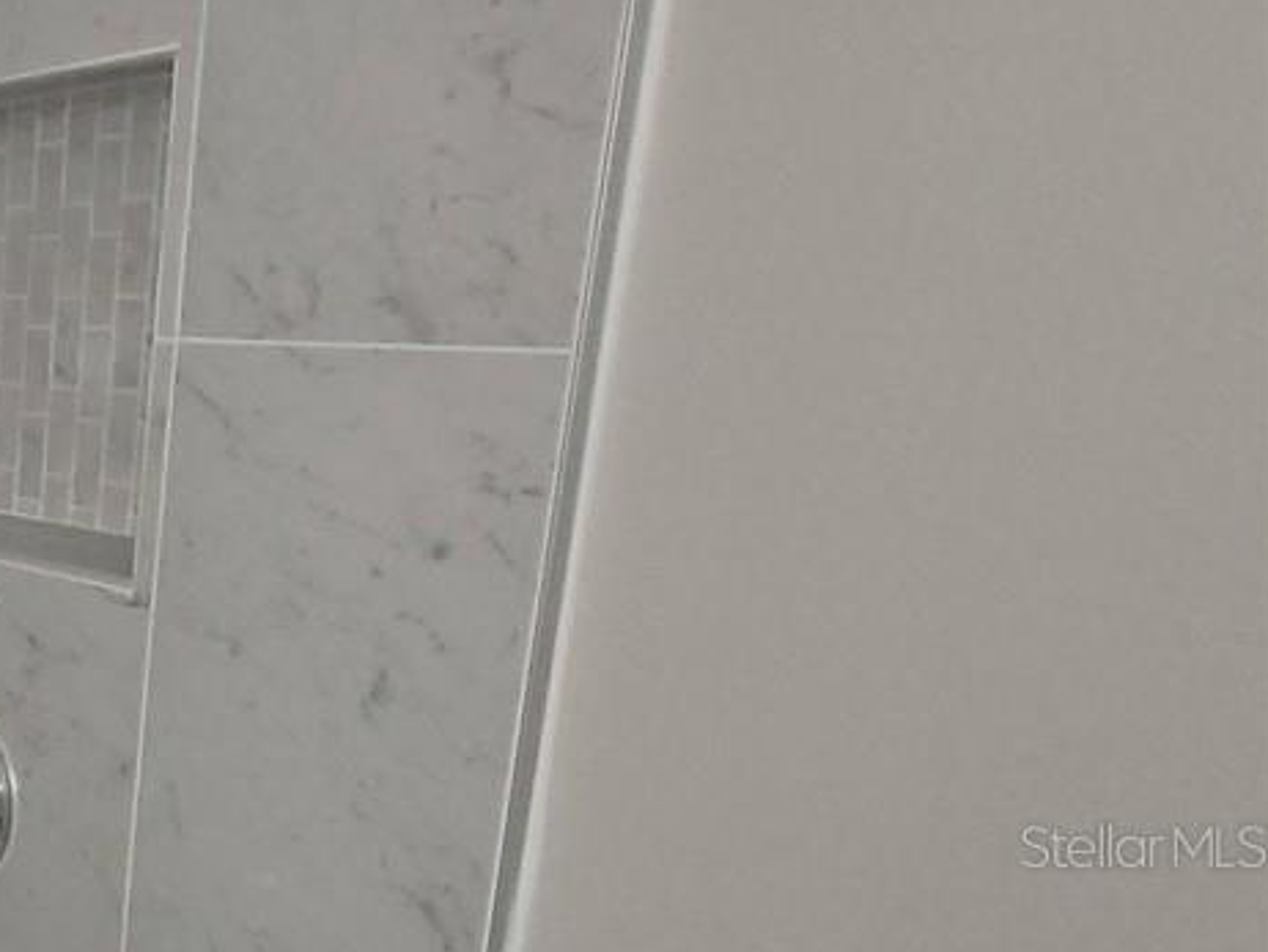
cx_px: -917
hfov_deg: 23.9
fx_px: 1649
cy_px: 845
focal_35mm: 45
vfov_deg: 30.9
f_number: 2.2
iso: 250
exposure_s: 1/60
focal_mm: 2.2
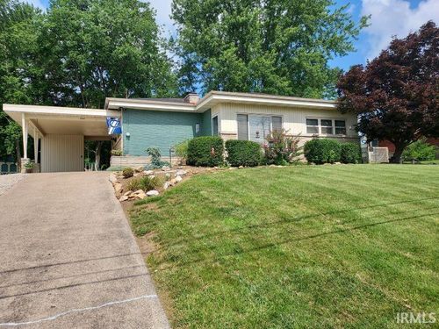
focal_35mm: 24
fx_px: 304
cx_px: 220
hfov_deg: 71.6
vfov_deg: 56.8
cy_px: 164
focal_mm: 4.6
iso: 40
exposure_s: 1/1353
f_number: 1.8
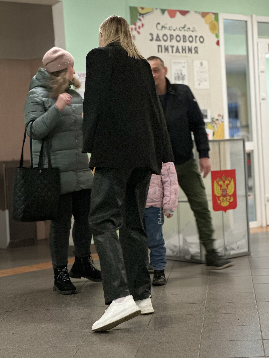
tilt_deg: -1.9
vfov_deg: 25.3
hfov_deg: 19.1
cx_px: 134
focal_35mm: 77
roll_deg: +3.1
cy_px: 179
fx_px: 798
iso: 320
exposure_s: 1/33
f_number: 2.8
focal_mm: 9
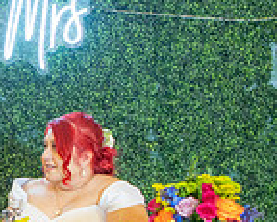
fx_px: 1376
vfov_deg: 9.2
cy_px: 152
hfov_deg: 10.7
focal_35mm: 168
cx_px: -241
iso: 800
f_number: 2.8
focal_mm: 32
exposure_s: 1/100
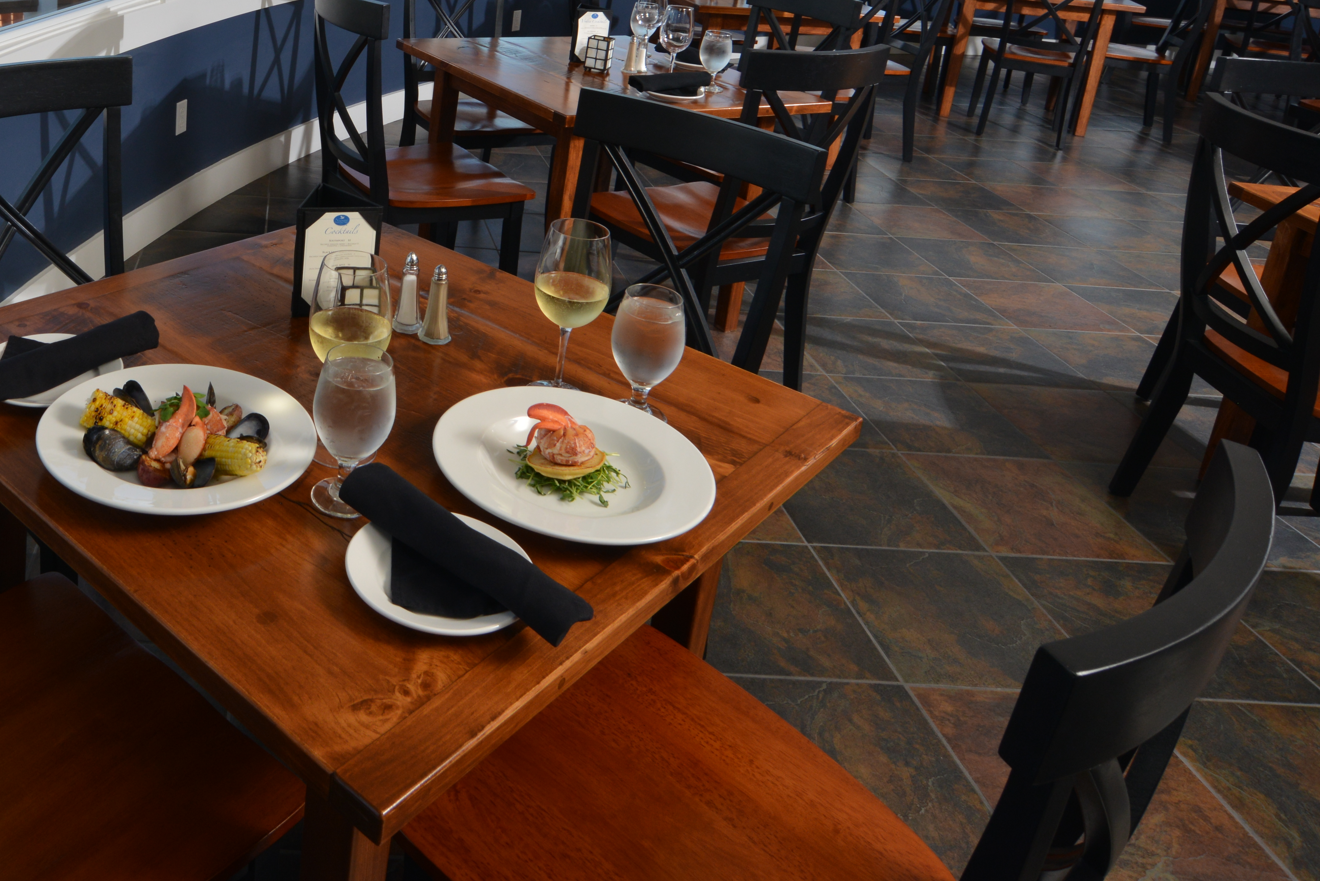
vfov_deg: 38.6
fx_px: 1174
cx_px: 310
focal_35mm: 32
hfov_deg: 55.5
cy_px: 107
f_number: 14
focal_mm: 18
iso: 400
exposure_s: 1/125
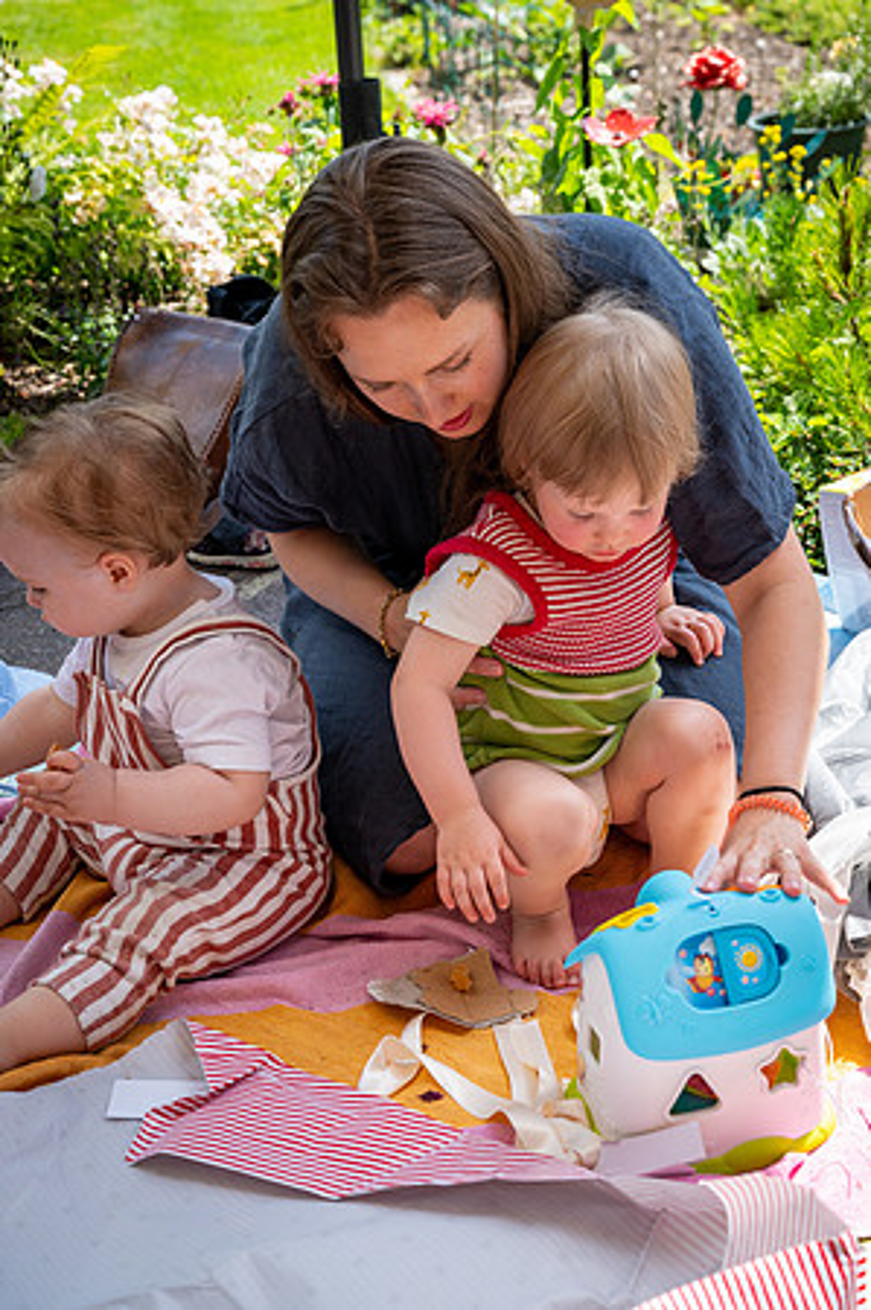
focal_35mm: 57
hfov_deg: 23.7
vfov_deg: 35.1
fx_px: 2073
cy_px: 655
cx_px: 436
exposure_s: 1/640
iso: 250
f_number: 6.3
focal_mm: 57
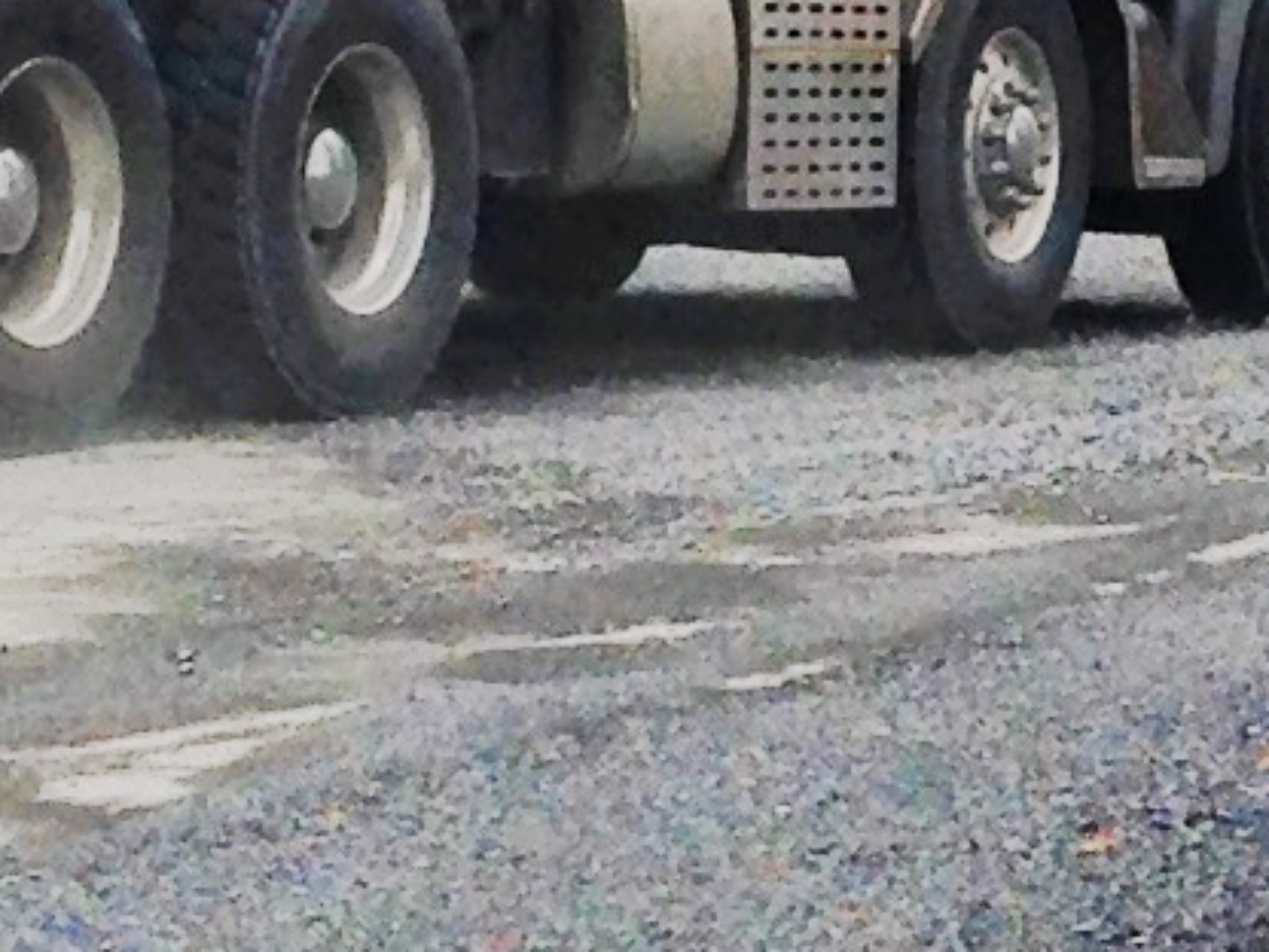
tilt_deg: -0.6
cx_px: 1992
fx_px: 9495
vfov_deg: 5.7
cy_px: -162
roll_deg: -1.3
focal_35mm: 259
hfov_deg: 7.5
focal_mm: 4.12
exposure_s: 1/1063
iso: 50
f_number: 2.4
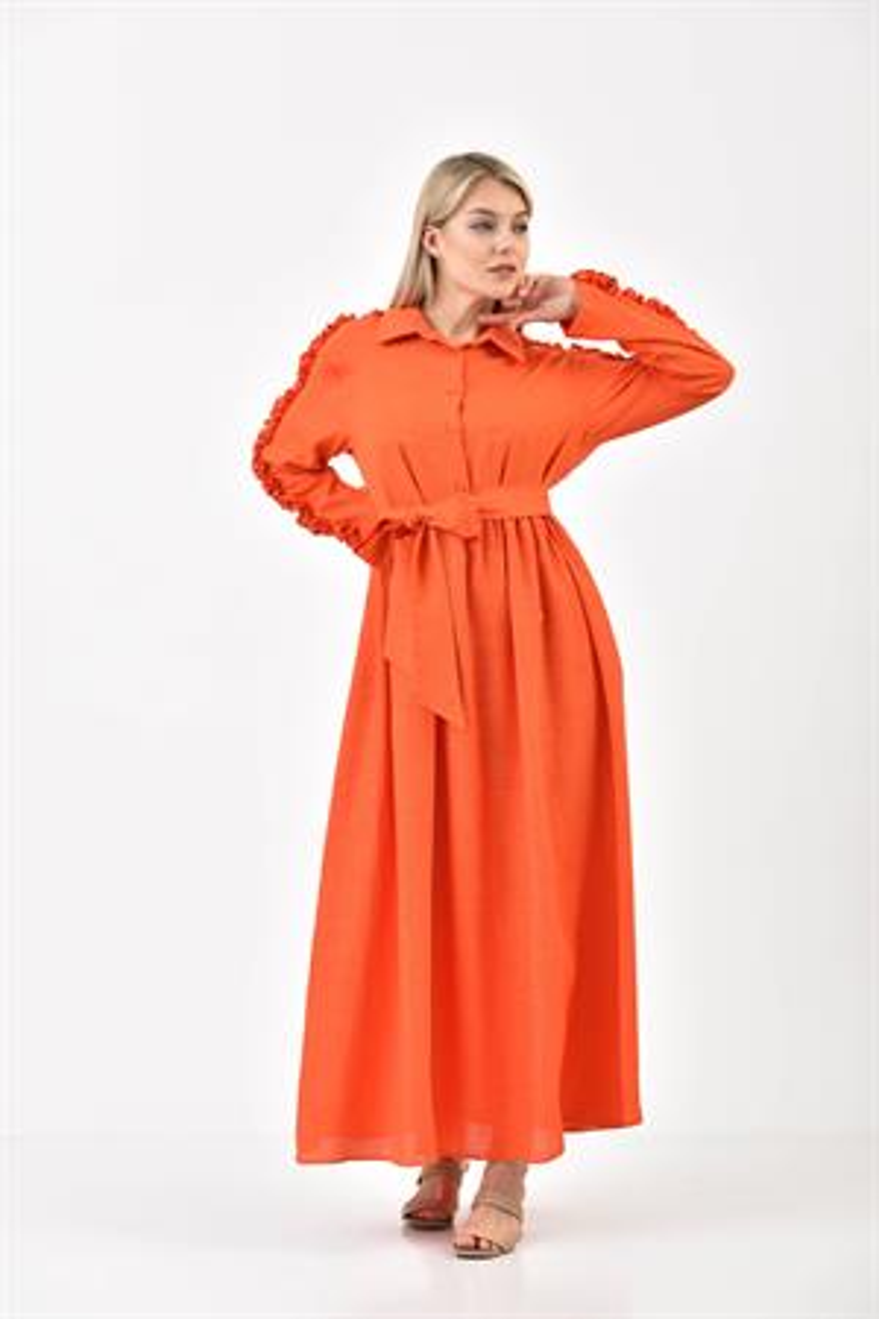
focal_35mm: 78
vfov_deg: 26.0
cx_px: 440
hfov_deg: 17.5
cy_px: 660
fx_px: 2857
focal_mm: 78
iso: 100
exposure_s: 1/160
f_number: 6.3
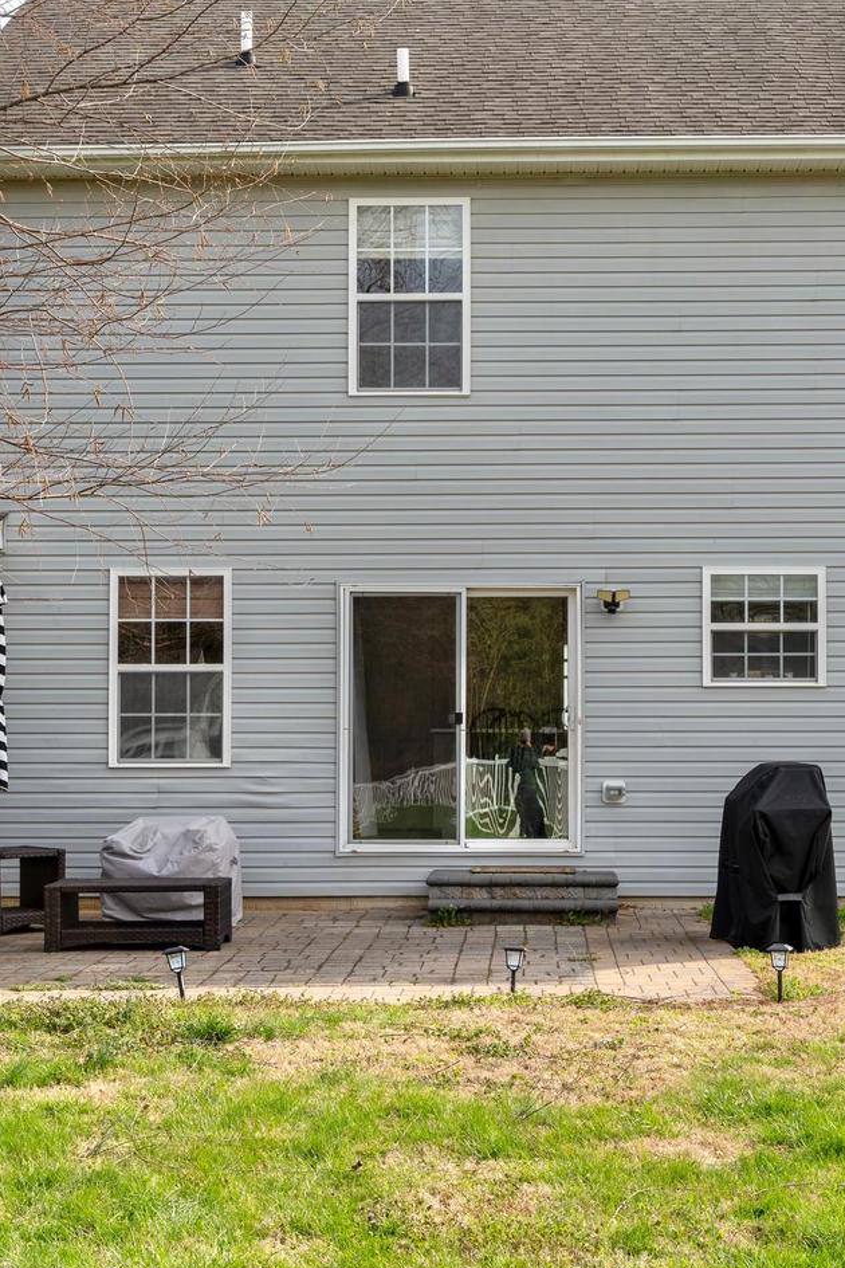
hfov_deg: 20.8
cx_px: 471
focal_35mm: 65
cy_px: 640
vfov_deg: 30.9
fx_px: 2296
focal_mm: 42.8
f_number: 9
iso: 320
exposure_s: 1/1600
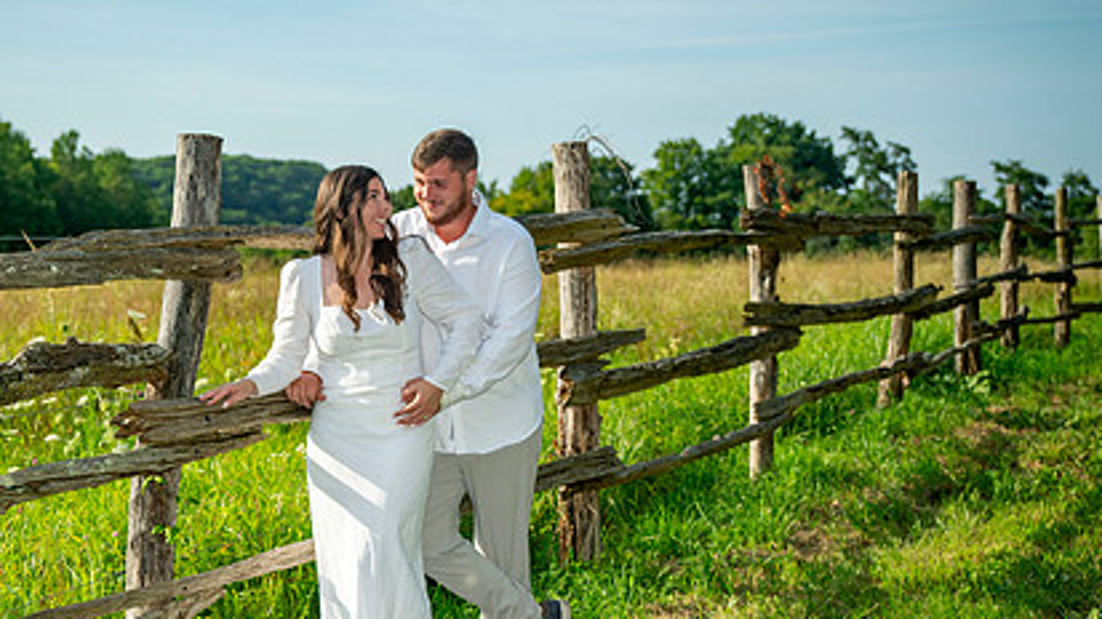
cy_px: 319
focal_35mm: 64
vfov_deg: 18.8
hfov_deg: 32.6
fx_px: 1870
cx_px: 381
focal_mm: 40
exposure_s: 1/6400
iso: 400
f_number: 2.8
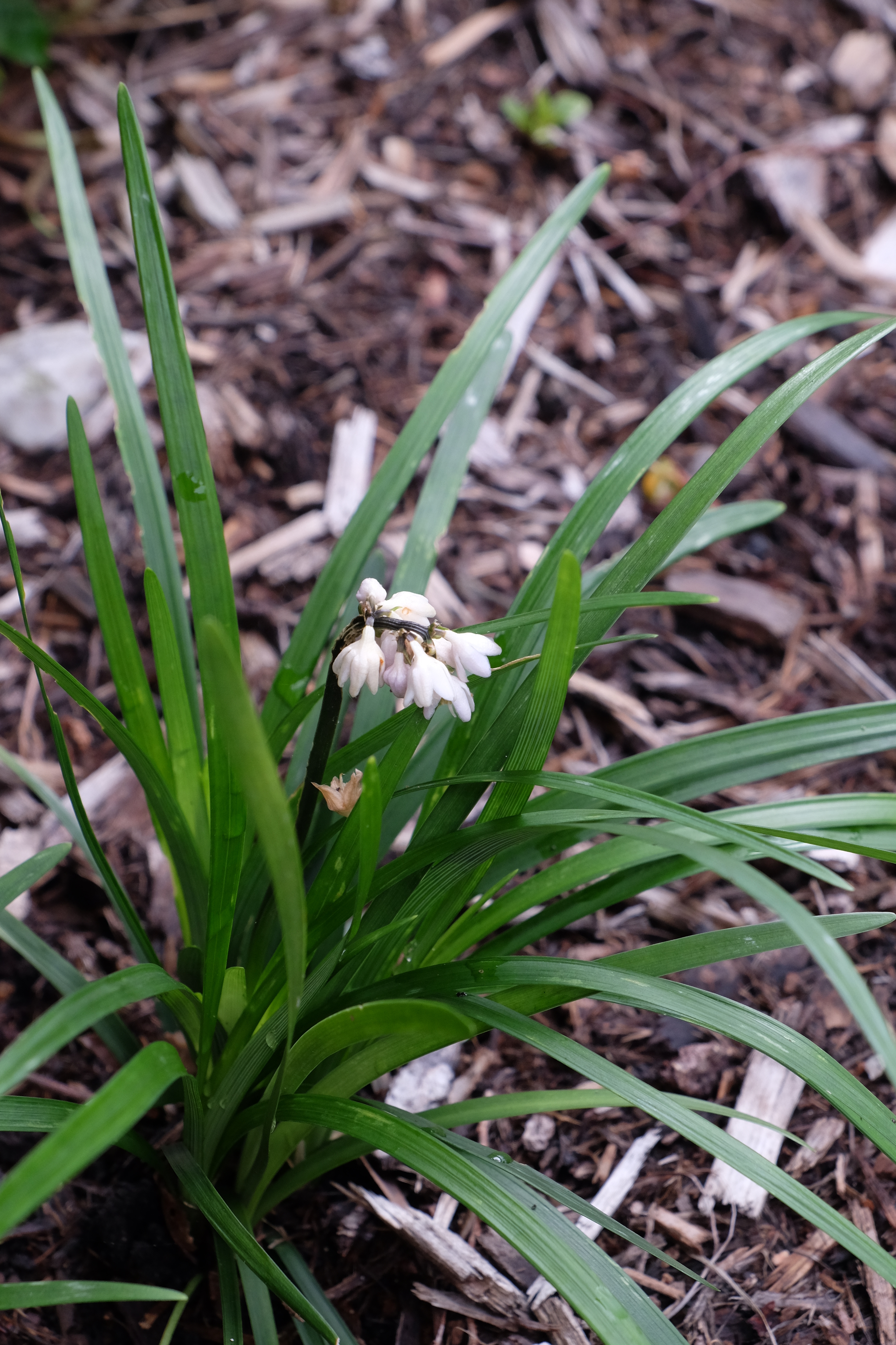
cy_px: 672
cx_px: 448
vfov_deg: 23.1
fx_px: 3285
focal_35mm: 88
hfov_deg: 15.5
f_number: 8
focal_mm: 58.9
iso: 800
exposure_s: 1/27
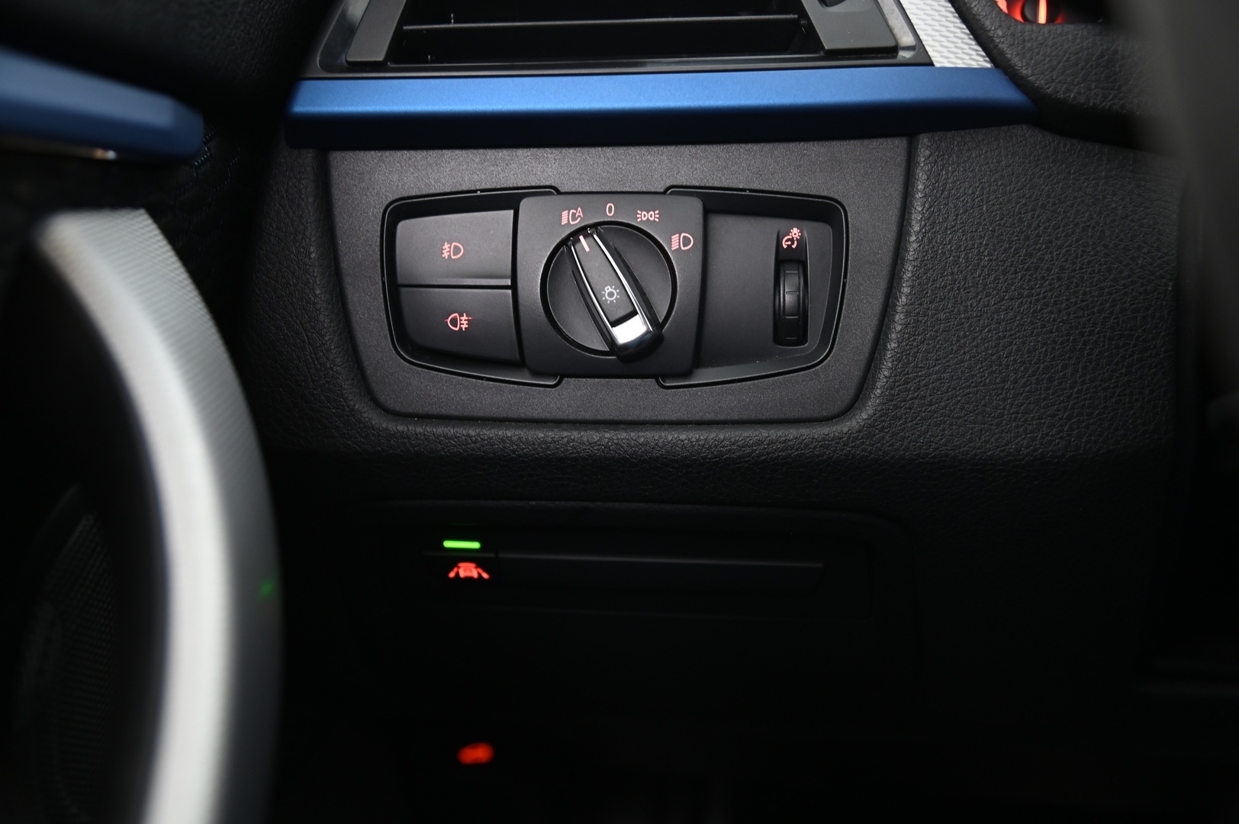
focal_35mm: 38
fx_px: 1307
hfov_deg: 50.7
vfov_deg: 35.0
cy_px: 412
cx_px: 620
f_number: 4
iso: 1000
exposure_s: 1/4
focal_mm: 38
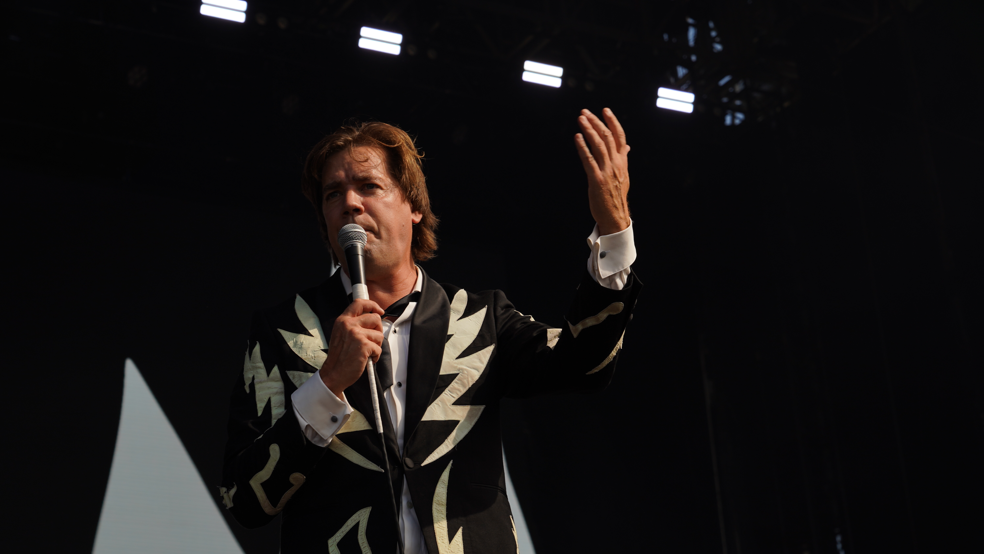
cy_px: 316
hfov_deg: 24.7
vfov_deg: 14.1
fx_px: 2244
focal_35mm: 86
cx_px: 492
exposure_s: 1/500
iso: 100
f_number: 8
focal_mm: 82
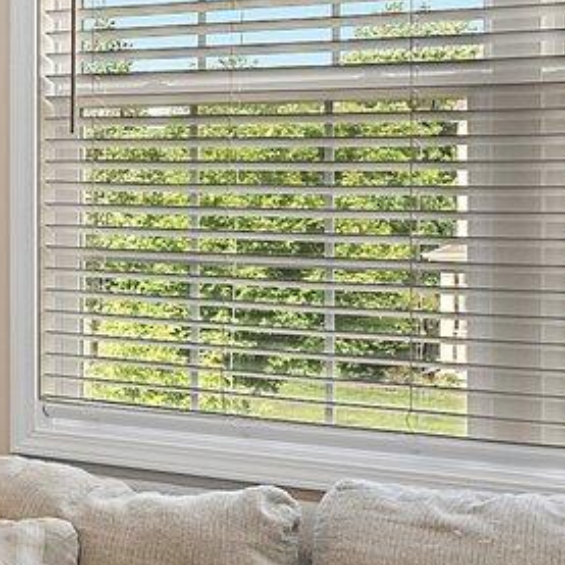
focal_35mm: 88
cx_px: -481
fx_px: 1625
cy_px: 174
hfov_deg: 16.3
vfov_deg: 19.6
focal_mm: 14
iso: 400
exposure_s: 1/3
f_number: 8
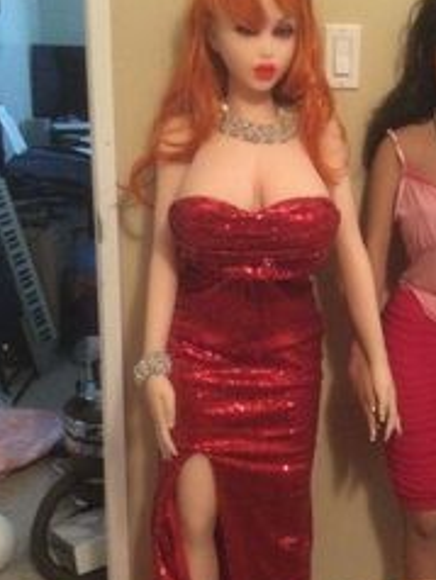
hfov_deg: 27.8
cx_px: 304
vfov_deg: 36.7
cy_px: 322
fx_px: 872
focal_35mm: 52
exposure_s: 1/15
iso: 800
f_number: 2.4
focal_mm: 3.3
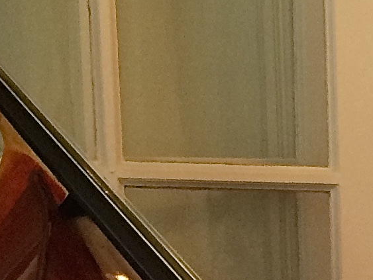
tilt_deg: -10.6
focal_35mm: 168
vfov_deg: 8.4
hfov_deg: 11.1
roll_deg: +0.6
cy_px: 569
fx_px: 1811
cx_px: 641
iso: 80
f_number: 2.2
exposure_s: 1/30
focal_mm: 4.15
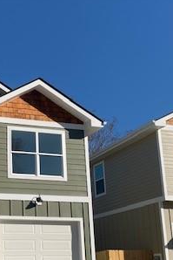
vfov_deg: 34.2
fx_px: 418
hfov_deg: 22.8
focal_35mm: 58
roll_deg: -0.1
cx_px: 16
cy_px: 171
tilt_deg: +13.6
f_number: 1.8
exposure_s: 1/2611
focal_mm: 4.25
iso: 25
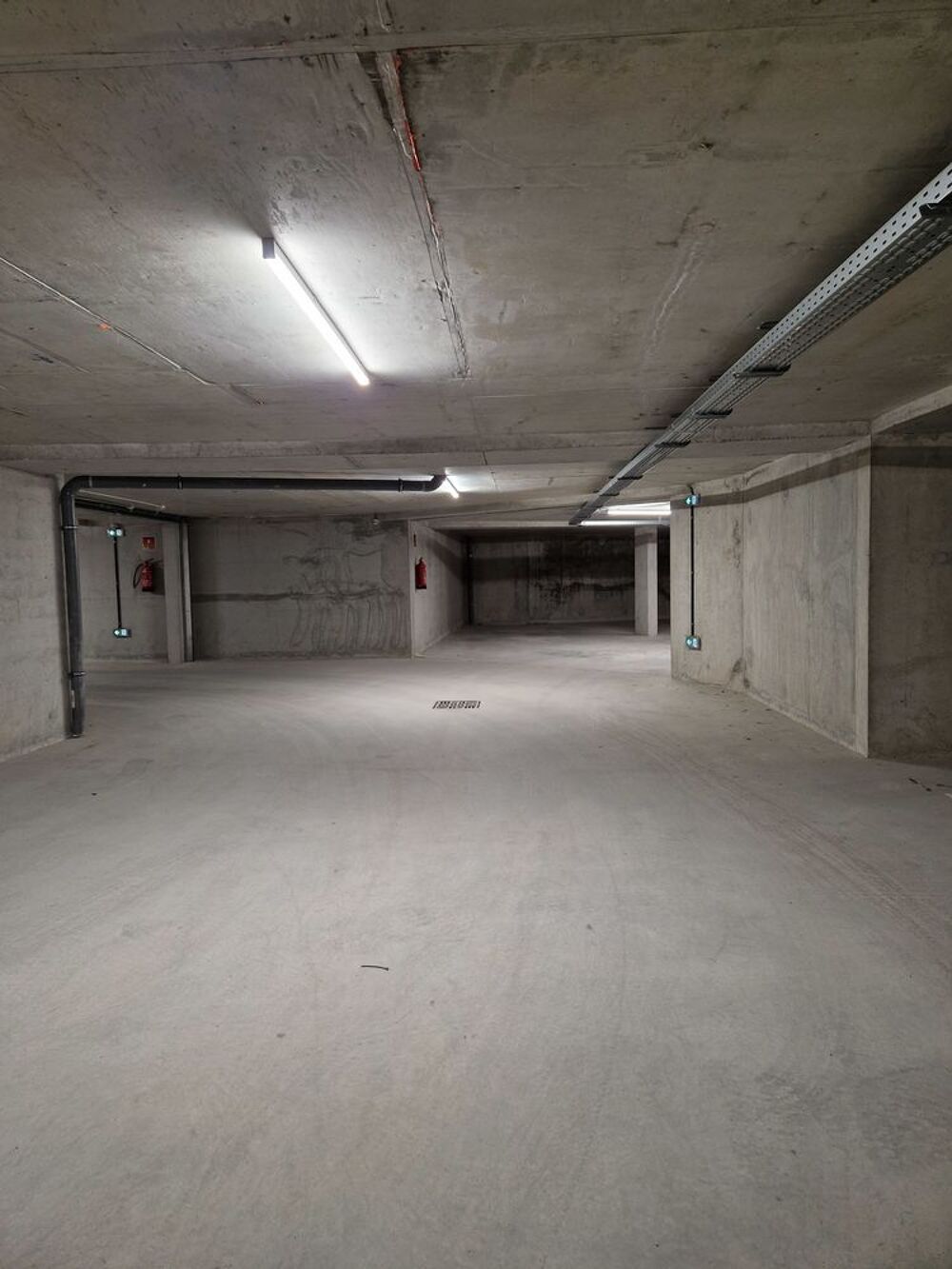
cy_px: 634
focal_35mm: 23
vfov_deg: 73.9
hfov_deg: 58.9
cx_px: 476
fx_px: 843
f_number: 1.8
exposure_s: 1/100
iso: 160
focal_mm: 5.4
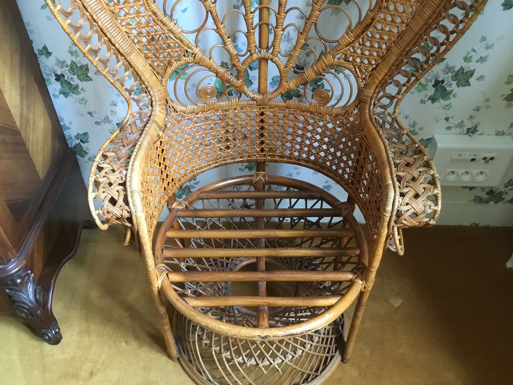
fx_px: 459
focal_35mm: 31
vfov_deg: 45.4
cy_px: 192
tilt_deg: -42.8
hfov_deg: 58.4
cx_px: 256
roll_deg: +0.1
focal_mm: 3.3
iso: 200
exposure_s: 1/25
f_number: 2.4
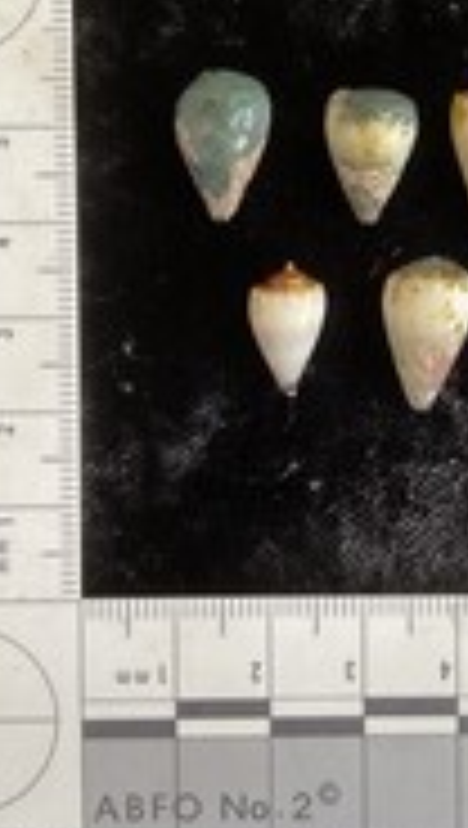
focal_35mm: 60
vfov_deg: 34.6
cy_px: 299
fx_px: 1319
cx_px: 423
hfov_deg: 19.7
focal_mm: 3
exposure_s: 1/60
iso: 100
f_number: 1.8
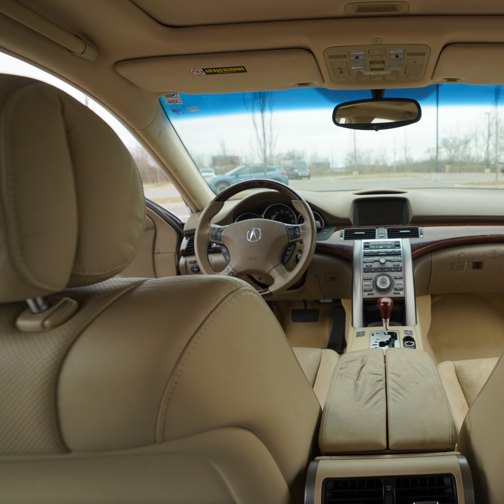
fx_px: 346
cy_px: 247
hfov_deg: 67.5
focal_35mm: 21
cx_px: 378
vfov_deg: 72.1
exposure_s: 1/800
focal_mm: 16
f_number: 4
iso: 640
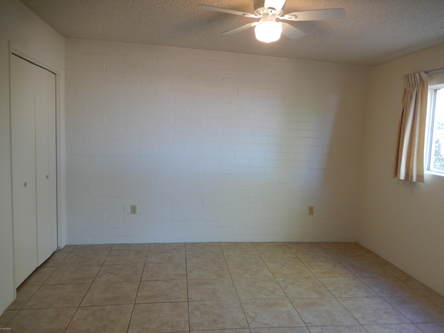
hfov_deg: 67.3
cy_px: 166
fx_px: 333
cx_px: 227
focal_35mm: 26
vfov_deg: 53.1
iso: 220
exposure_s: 1/30
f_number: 3.4
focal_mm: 4.5
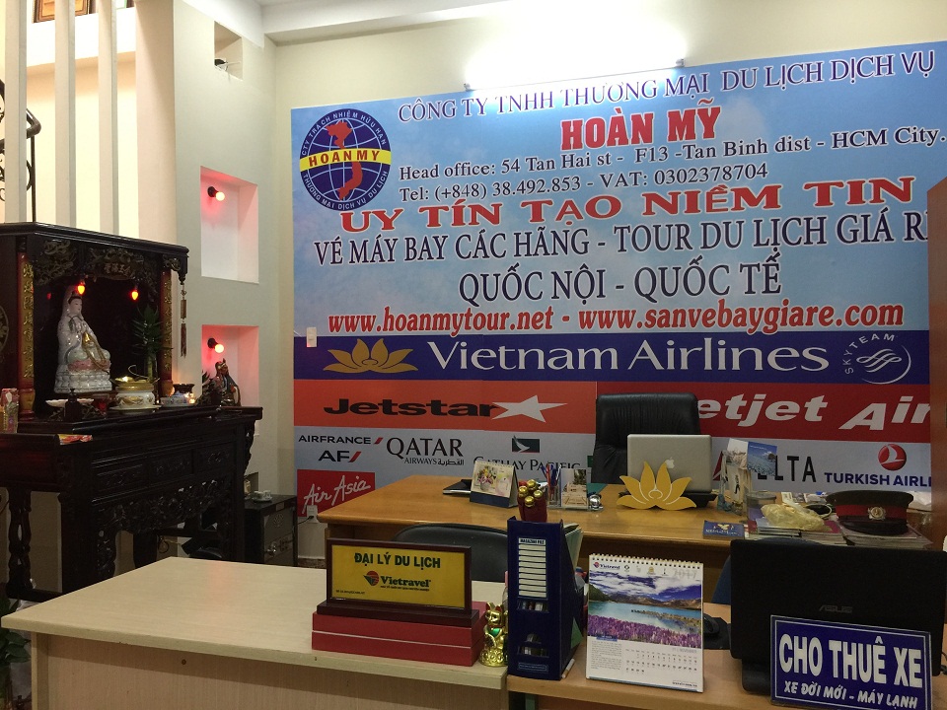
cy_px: 355
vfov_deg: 48.2
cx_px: 474
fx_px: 793
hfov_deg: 61.7
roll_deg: -1.5
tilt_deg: -1.2
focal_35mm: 29
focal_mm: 4.15
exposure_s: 1/17
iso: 64
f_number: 2.2
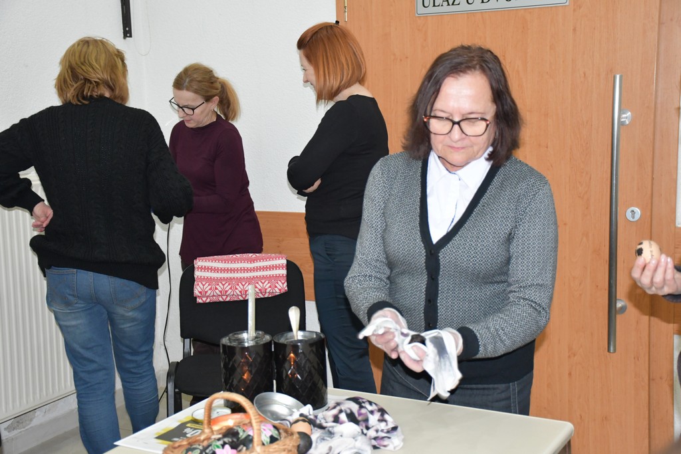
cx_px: 340
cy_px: 227
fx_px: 965
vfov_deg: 26.5
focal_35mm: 51
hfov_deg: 38.9
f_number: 4.2
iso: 2000
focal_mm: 34
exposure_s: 1/60
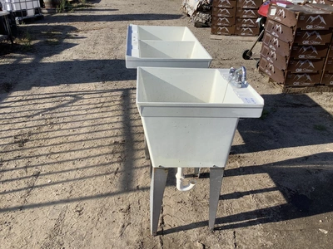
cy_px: 124
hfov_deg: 58.4
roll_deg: -2.8
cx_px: 166
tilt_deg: -28.1
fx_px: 298
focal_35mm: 31
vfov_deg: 45.4
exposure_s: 1/1381
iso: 25
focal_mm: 3.3
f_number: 2.4
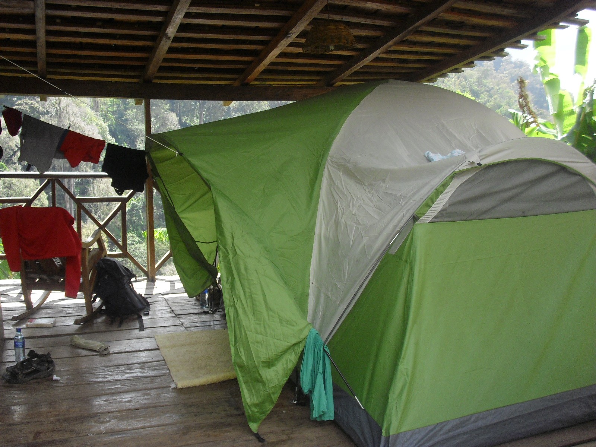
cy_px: 224
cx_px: 298
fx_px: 654
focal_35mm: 38
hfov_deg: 49.0
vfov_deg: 37.7
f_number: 2.8
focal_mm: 6.2
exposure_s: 1/320
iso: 100
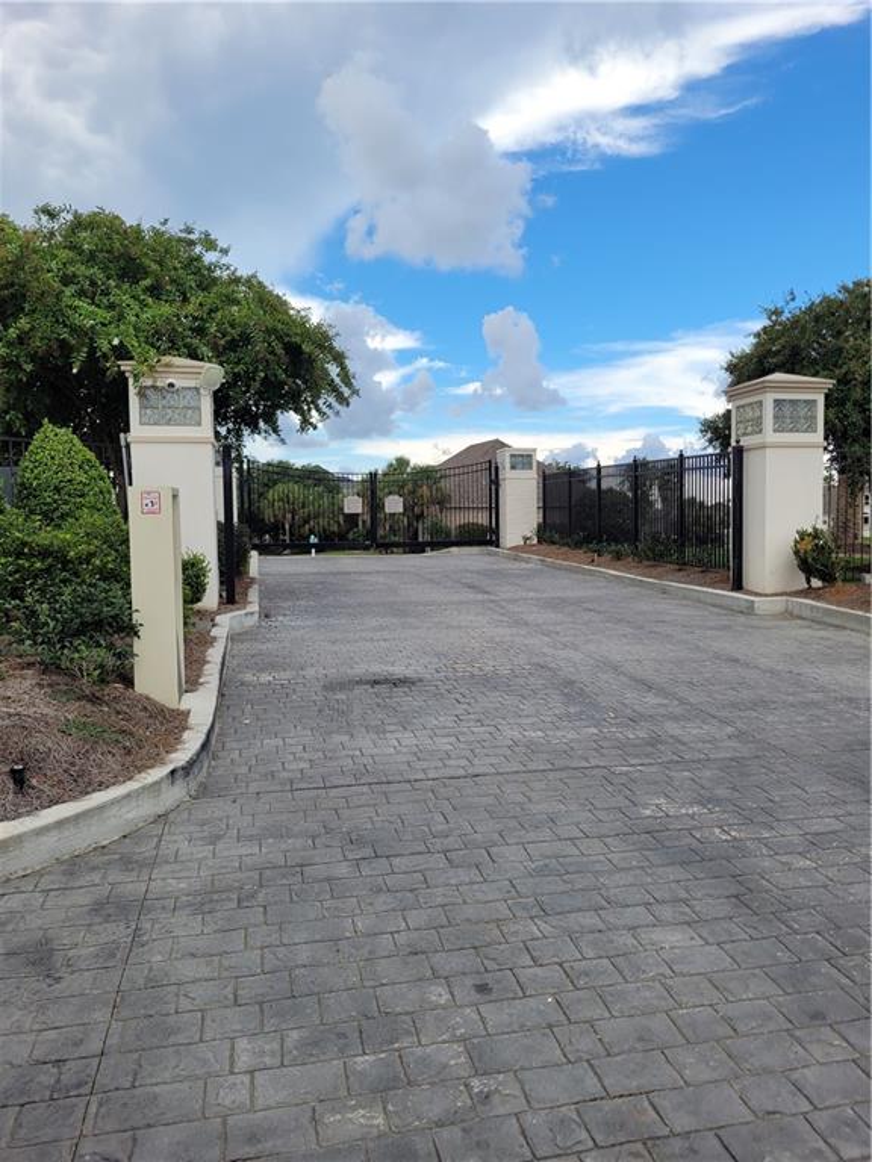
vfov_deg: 67.3
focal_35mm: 26
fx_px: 873
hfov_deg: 53.1
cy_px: 581
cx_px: 436
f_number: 1.8
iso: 40
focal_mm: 5.4
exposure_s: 1/1047
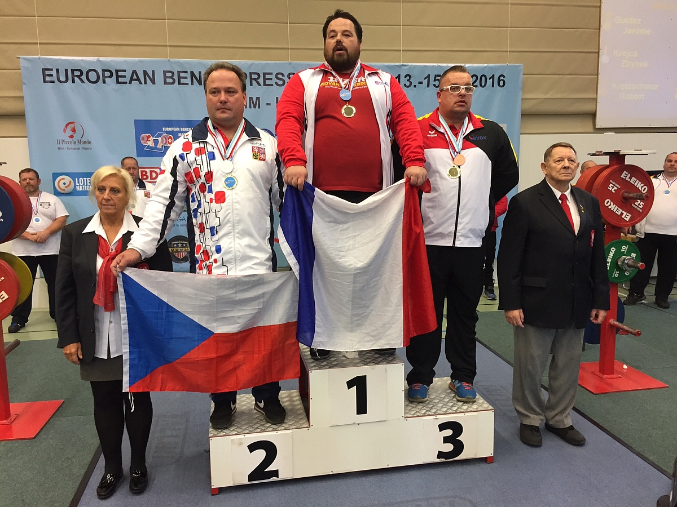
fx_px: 567
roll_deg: +0.1
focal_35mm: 29
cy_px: 254
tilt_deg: -10.3
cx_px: 338
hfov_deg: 61.7
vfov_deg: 48.2
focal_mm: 4.15
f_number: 2.2
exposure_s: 1/33
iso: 125
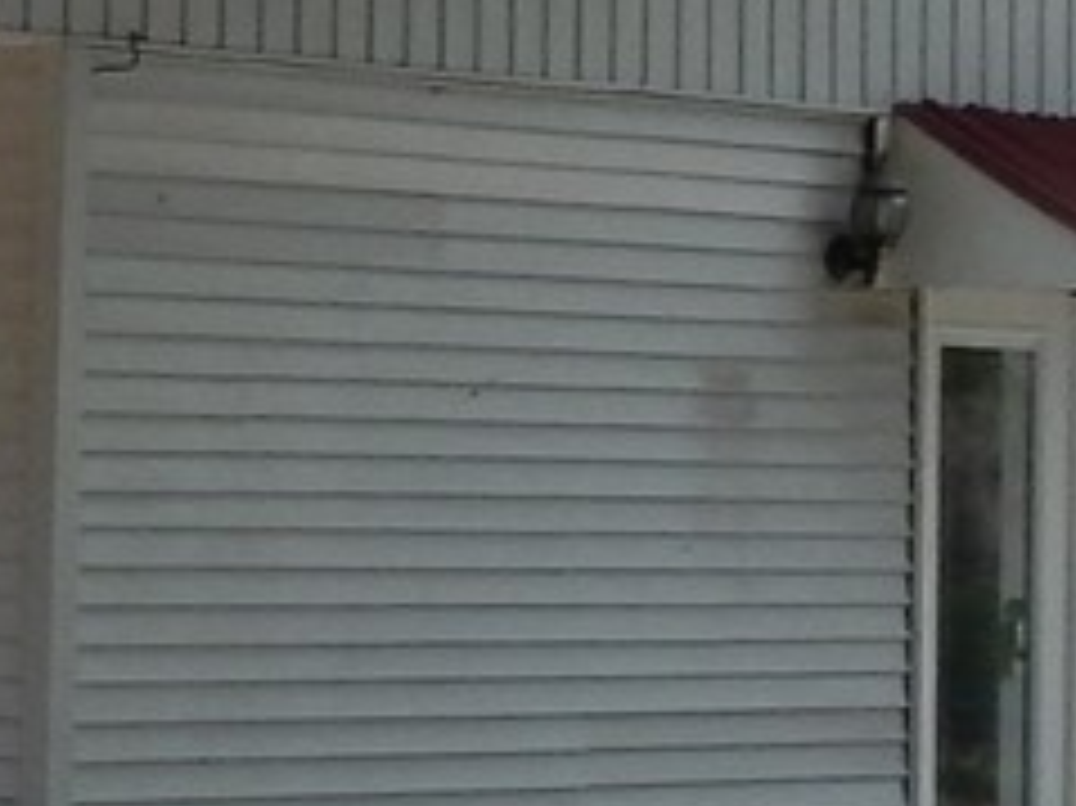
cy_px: 522
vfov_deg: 9.6
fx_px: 4785
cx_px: -1643
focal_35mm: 154
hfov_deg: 10.7
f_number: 3
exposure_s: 1/1250
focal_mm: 4
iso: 125
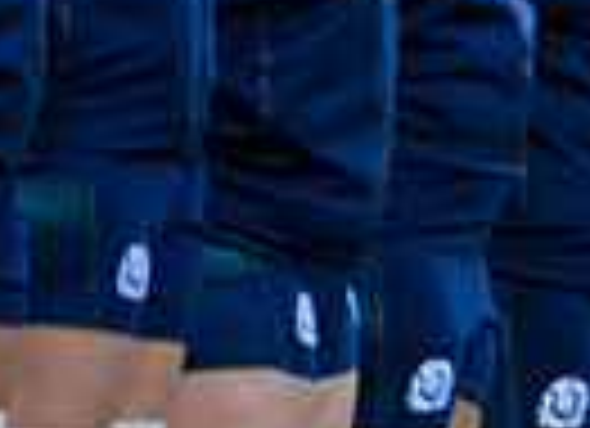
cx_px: 1479
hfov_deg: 0.7
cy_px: 75
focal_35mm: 2825
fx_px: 47582
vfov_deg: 0.5
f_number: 4
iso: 640
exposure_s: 1/1000
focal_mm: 560
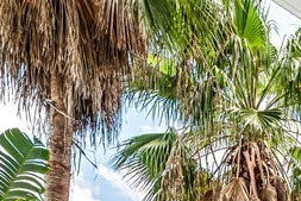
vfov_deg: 18.9
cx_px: 454
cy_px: 329
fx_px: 502
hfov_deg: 25.2
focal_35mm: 60
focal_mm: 14
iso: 100
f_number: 4
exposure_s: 1/25
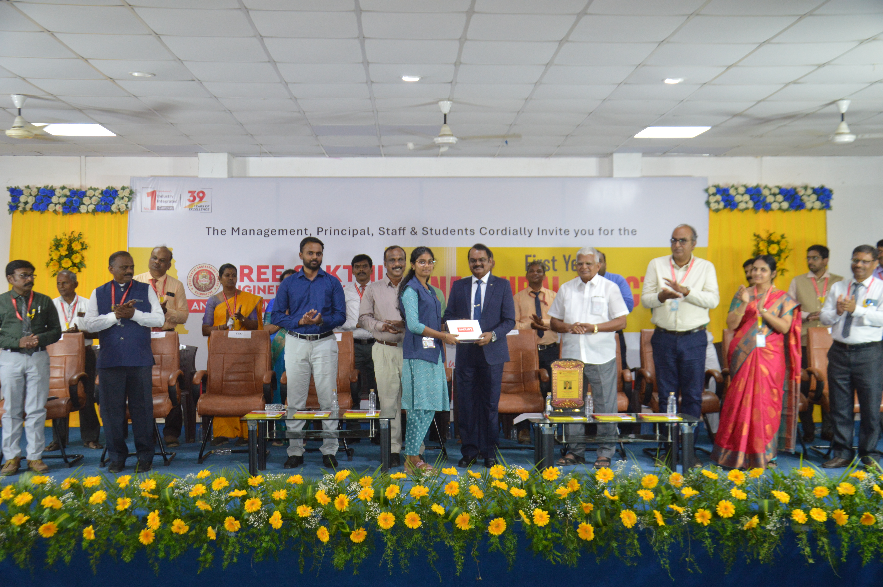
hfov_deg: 46.4
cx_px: 442
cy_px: 294
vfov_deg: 31.8
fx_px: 1029
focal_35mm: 42
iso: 800
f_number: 4.5
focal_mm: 28
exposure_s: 1/125
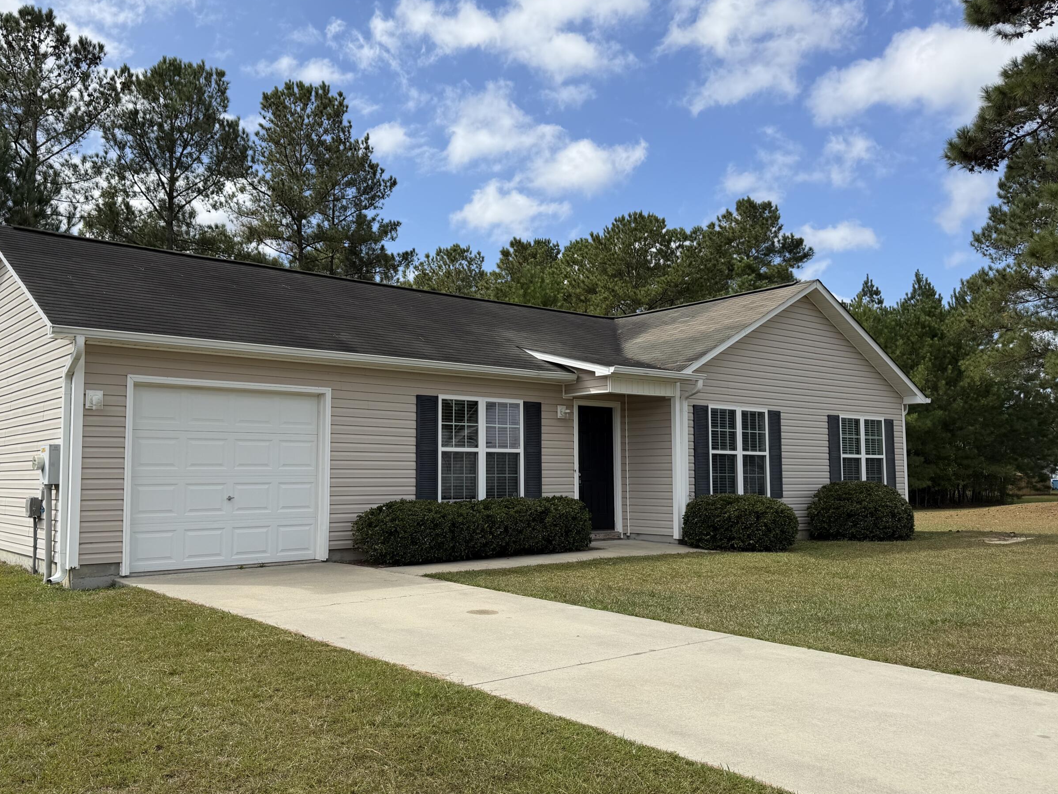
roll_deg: -0.3
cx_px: 468
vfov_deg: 46.8
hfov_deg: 59.8
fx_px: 917
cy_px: 399
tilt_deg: +4.5
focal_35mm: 30
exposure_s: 1/3953
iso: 80
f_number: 1.78
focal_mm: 6.76
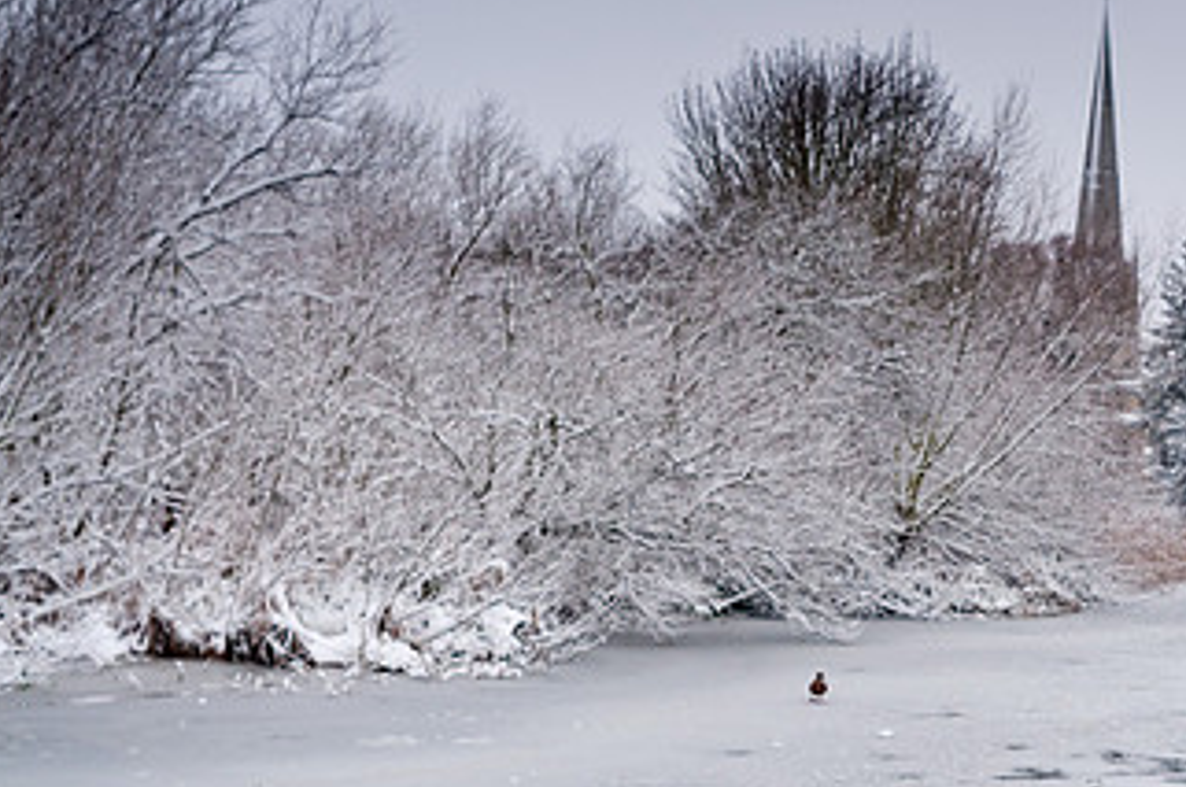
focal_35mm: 65
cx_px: 1049
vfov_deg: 20.7
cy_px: 563
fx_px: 2138
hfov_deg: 29.8
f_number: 7.1
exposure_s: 1/125
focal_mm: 24
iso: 200
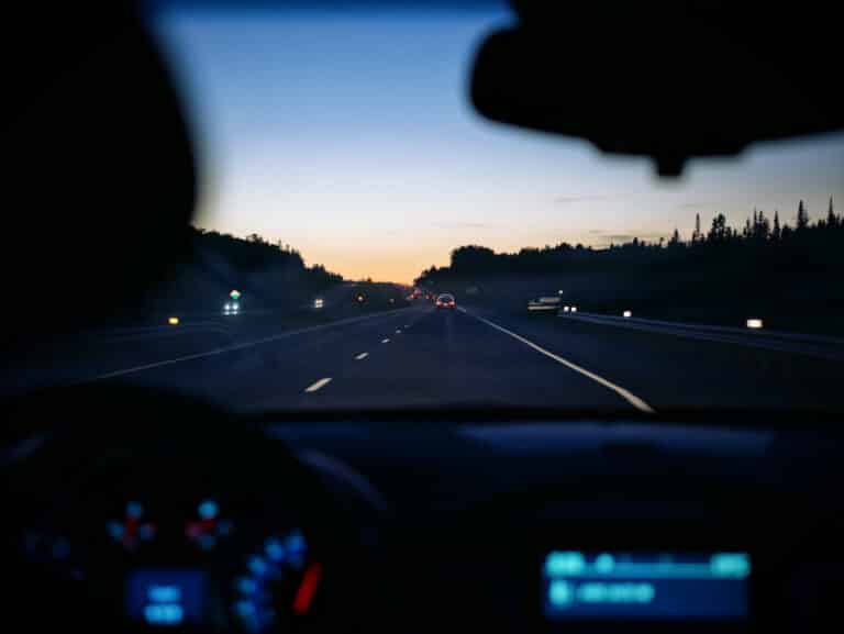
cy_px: 317
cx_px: 422
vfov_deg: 21.0
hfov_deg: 27.8
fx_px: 1708
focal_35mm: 70
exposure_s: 1/50
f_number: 2.8
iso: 500
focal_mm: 35
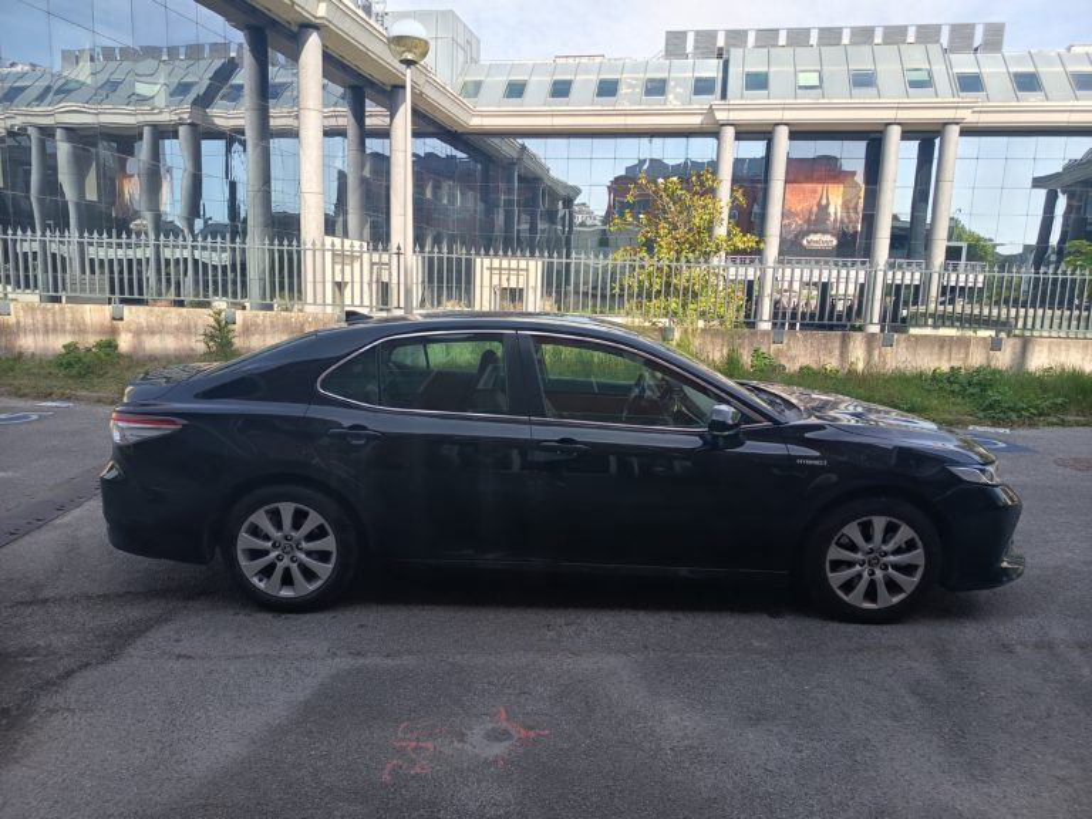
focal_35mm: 24
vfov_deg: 56.8
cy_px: 410
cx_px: 546
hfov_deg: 71.6
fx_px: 757
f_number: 1.7
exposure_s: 1/145
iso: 50
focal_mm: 5.27
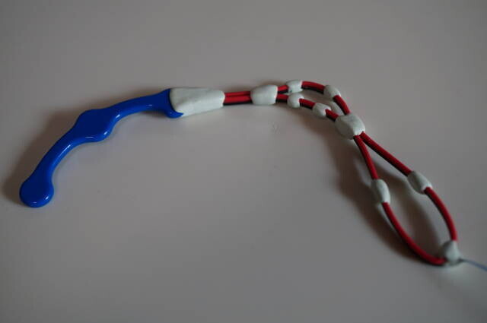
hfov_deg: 43.7
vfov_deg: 29.8
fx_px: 608
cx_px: 244
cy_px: 162
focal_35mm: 45
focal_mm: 30
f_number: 5
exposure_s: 1/80
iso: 200
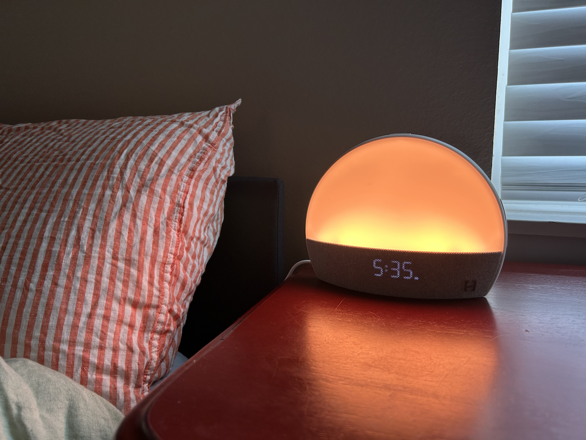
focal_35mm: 26
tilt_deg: -8.6
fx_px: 440
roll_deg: +0.8
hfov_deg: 67.3
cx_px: 293
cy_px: 220
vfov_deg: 53.1
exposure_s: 1/50
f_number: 1.5
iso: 100
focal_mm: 5.7
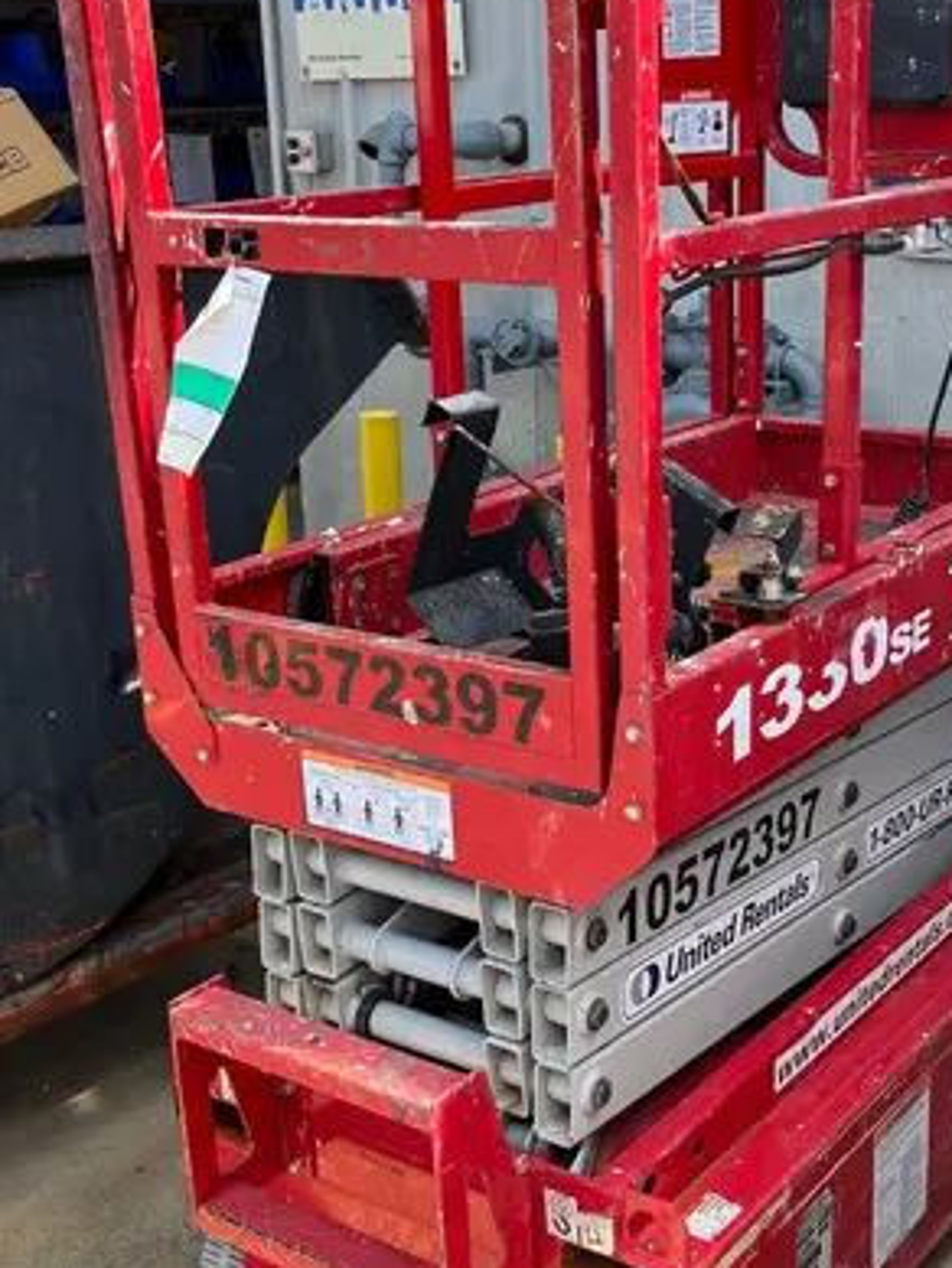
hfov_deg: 29.5
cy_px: 702
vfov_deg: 38.9
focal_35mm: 49
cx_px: 636
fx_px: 1796
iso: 50
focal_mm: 5.1
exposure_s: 1/580
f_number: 1.6
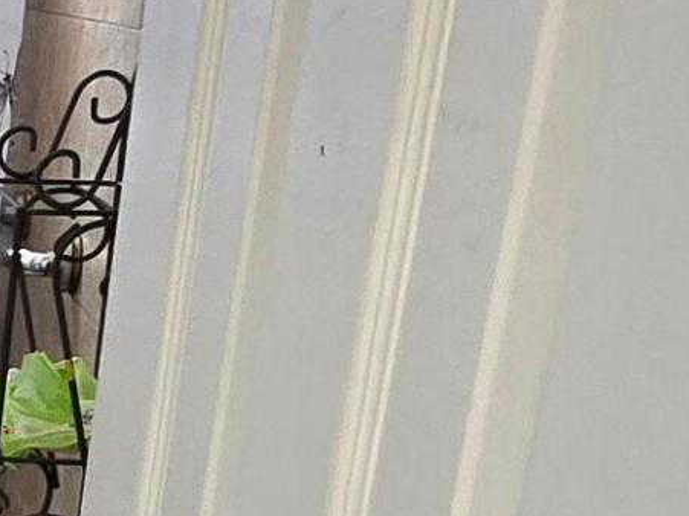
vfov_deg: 17.5
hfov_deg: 18.2
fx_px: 1652
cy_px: 470
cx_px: -577
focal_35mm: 83
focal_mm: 2.2
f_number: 2.2
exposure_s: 1/60.2
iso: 200
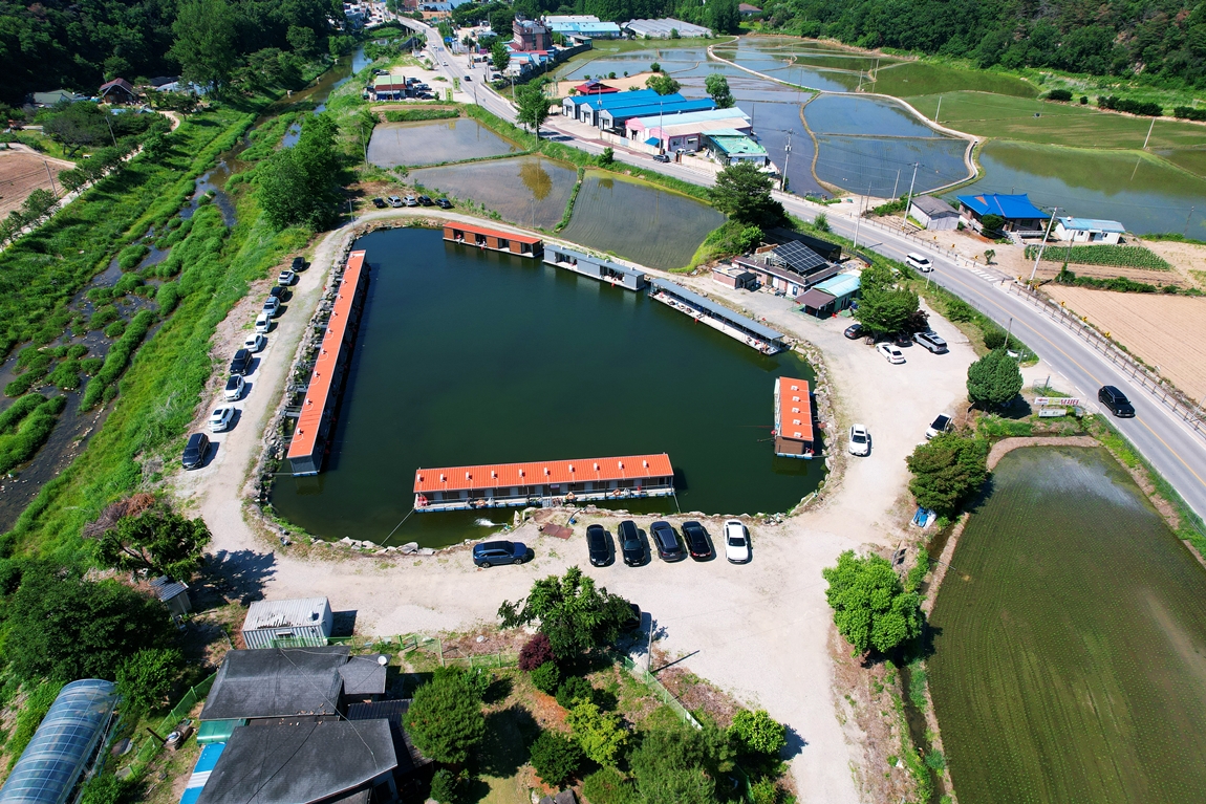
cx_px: 603
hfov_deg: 78.6
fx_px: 737
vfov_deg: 57.2
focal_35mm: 22
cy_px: 402
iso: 130
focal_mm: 8.38
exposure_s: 1/2000
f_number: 2.8
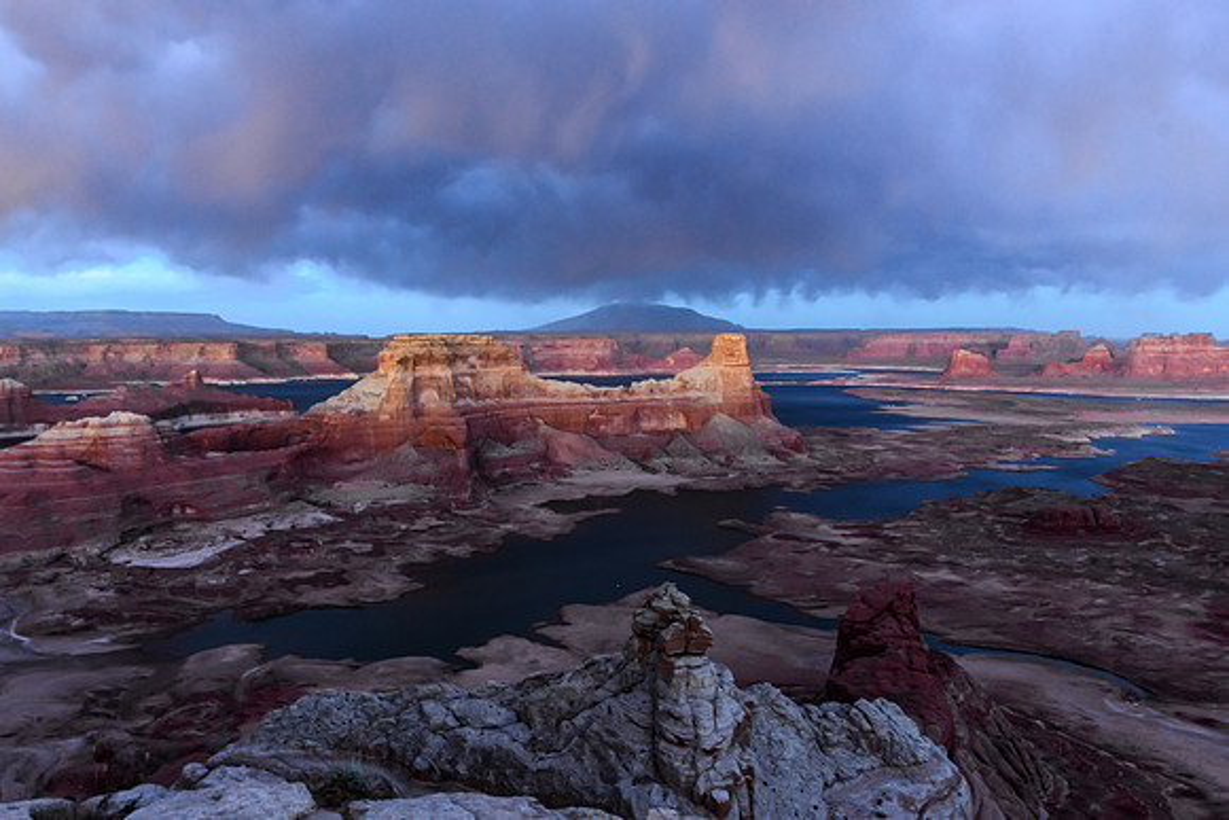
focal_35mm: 27
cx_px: 614
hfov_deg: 67.4
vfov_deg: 48.0
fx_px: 922
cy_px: 410
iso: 400
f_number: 8
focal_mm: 18
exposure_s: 15
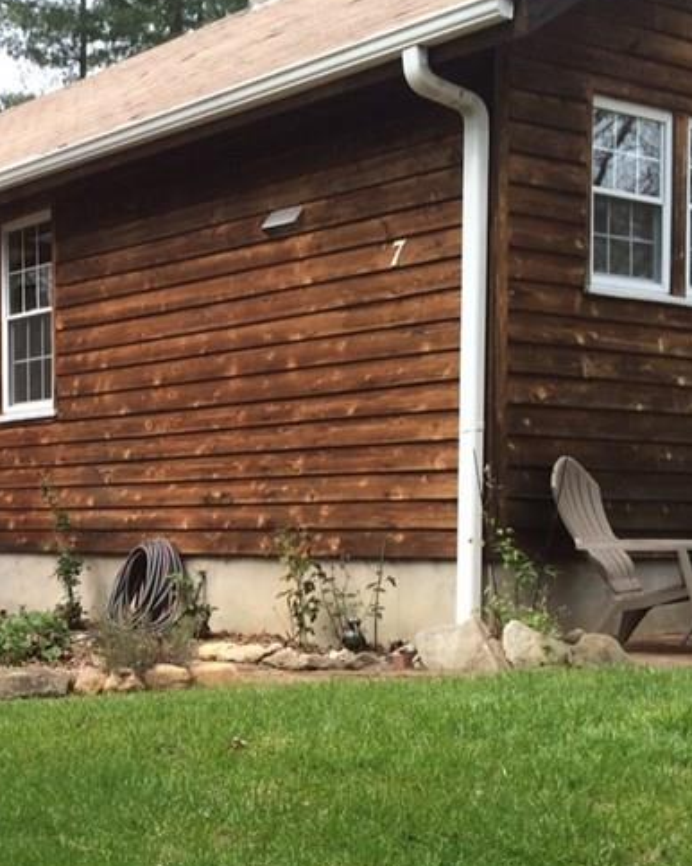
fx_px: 1537
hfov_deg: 24.1
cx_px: -16
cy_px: 604
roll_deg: -0.7
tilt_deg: -4.7
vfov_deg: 31.1
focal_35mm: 60
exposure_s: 1/612
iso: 32
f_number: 2.2
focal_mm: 4.15
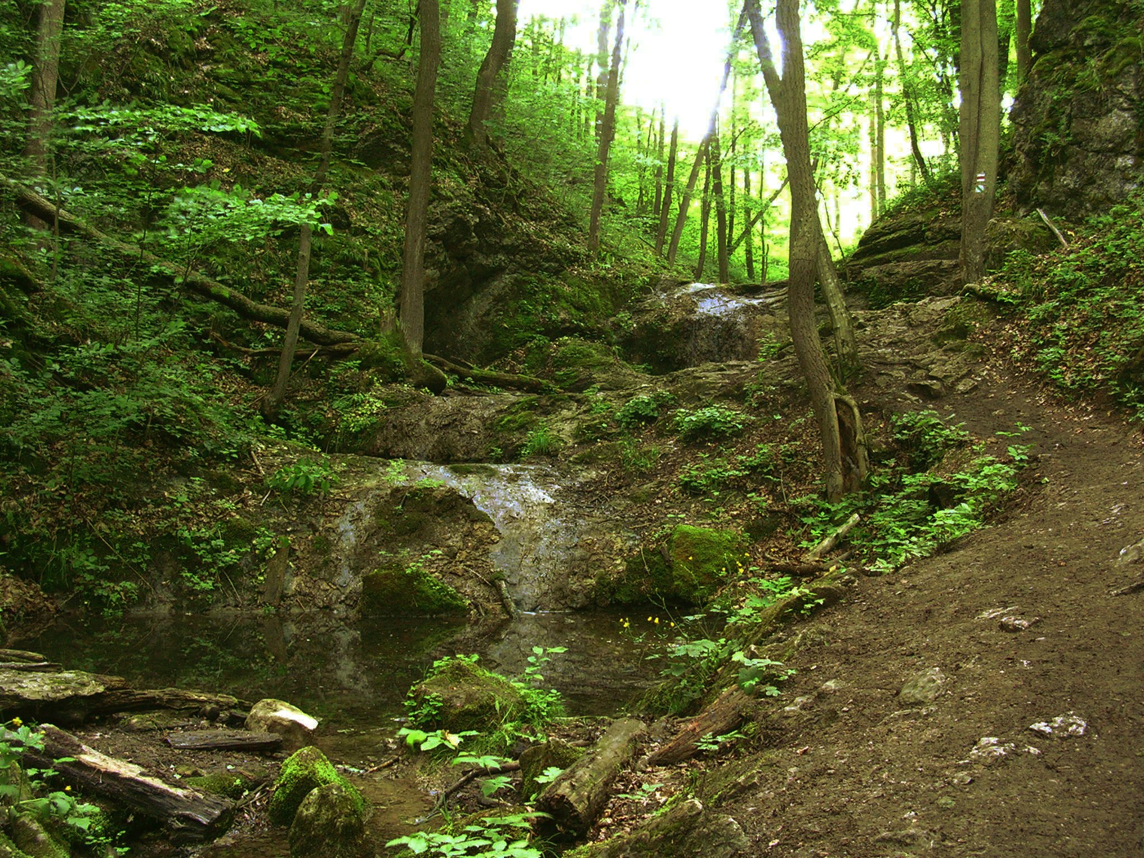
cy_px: 429
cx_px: 572
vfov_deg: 37.7
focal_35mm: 38
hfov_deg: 49.0
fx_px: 1256
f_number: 2.8
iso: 200
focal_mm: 5.8
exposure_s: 1/2.1
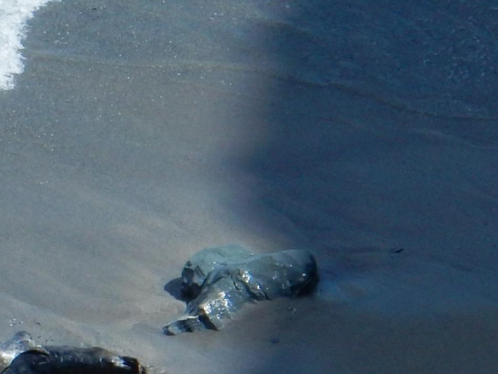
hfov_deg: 2.9
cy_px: 430
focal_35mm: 679
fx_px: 9772
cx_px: -518
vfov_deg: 2.2
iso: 125
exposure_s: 1/640
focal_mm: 29.2
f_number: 6
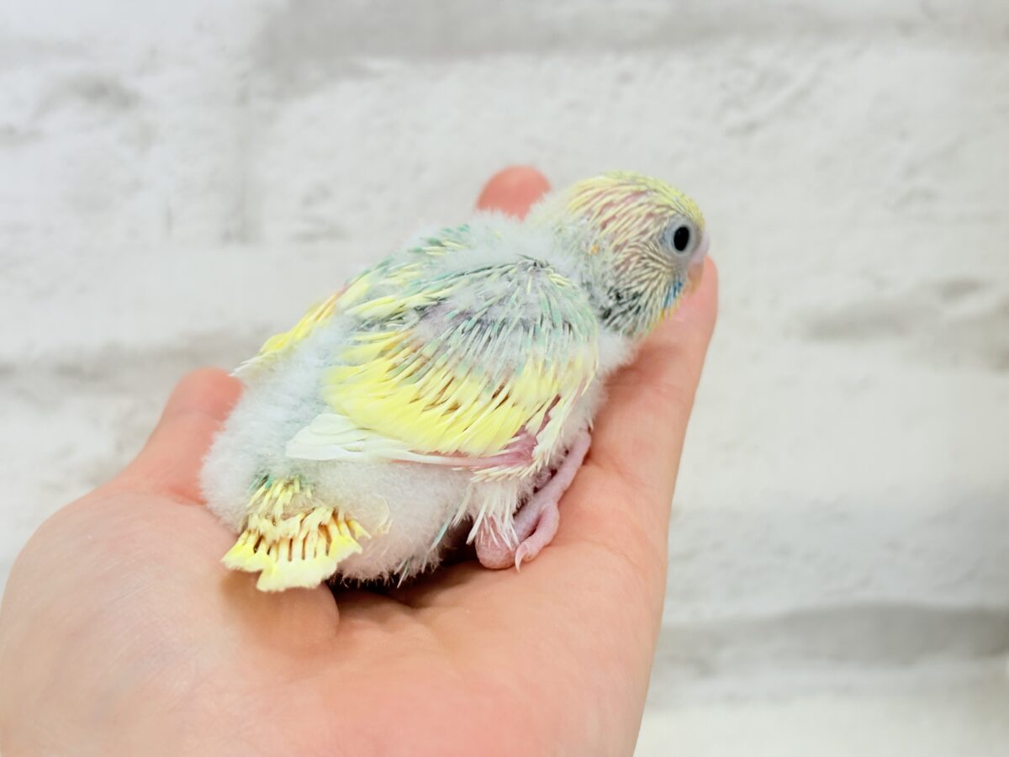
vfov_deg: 28.0
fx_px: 1516
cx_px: 504
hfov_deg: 36.8
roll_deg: +2.5
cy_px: 378
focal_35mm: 52
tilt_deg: -9.2
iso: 64
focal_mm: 5.96
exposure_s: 1/100
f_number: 1.6
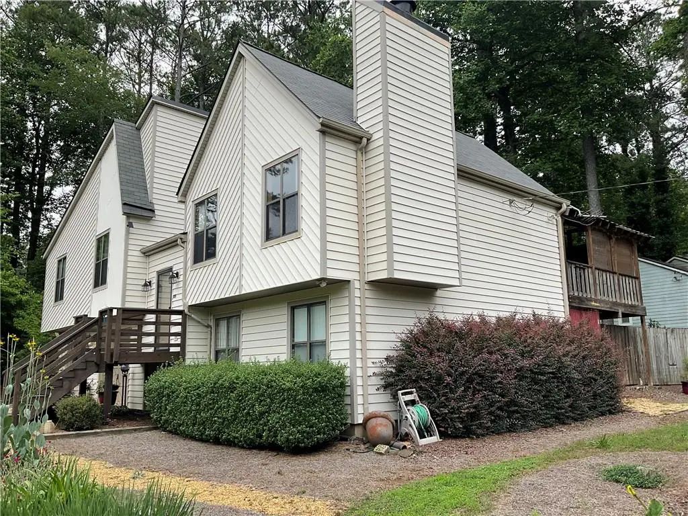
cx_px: 344
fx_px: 576
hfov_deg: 61.7
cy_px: 258
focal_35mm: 29
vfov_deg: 48.2
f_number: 1.8
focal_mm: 3
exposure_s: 1/1076
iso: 16
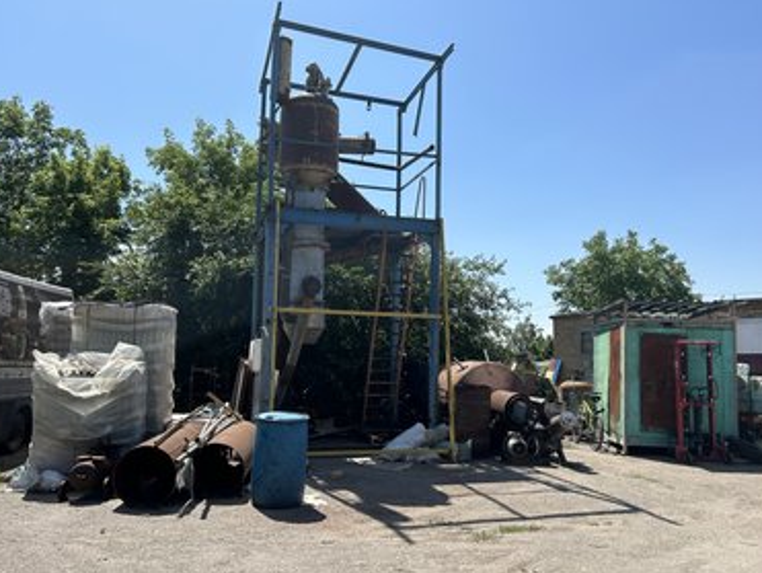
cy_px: 296
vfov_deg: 49.8
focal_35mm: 28
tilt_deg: +4.9
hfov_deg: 63.4
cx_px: 380
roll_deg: +0.0
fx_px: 617
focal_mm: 5.7
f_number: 1.5
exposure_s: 1/3968
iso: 50
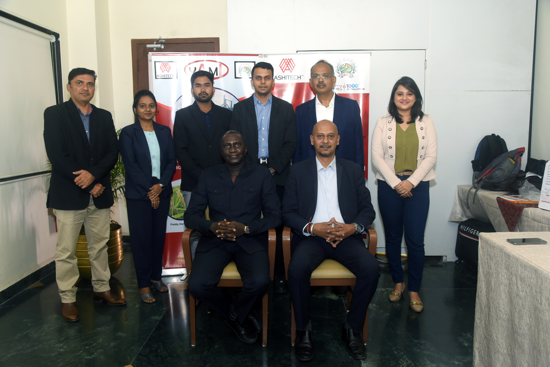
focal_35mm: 31
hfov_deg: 60.3
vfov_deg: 42.4
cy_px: 184
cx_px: 275
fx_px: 474
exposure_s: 1/125
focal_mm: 31
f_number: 7.1
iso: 800
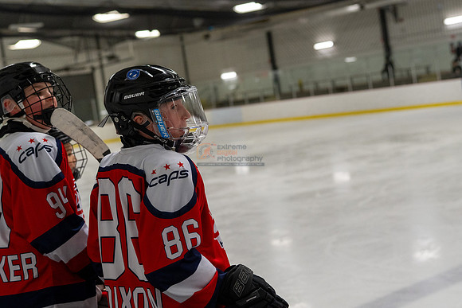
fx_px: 809
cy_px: 154
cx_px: 231
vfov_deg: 21.6
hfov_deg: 31.9
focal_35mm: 63
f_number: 2.8
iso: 1600
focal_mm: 42
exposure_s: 1/800
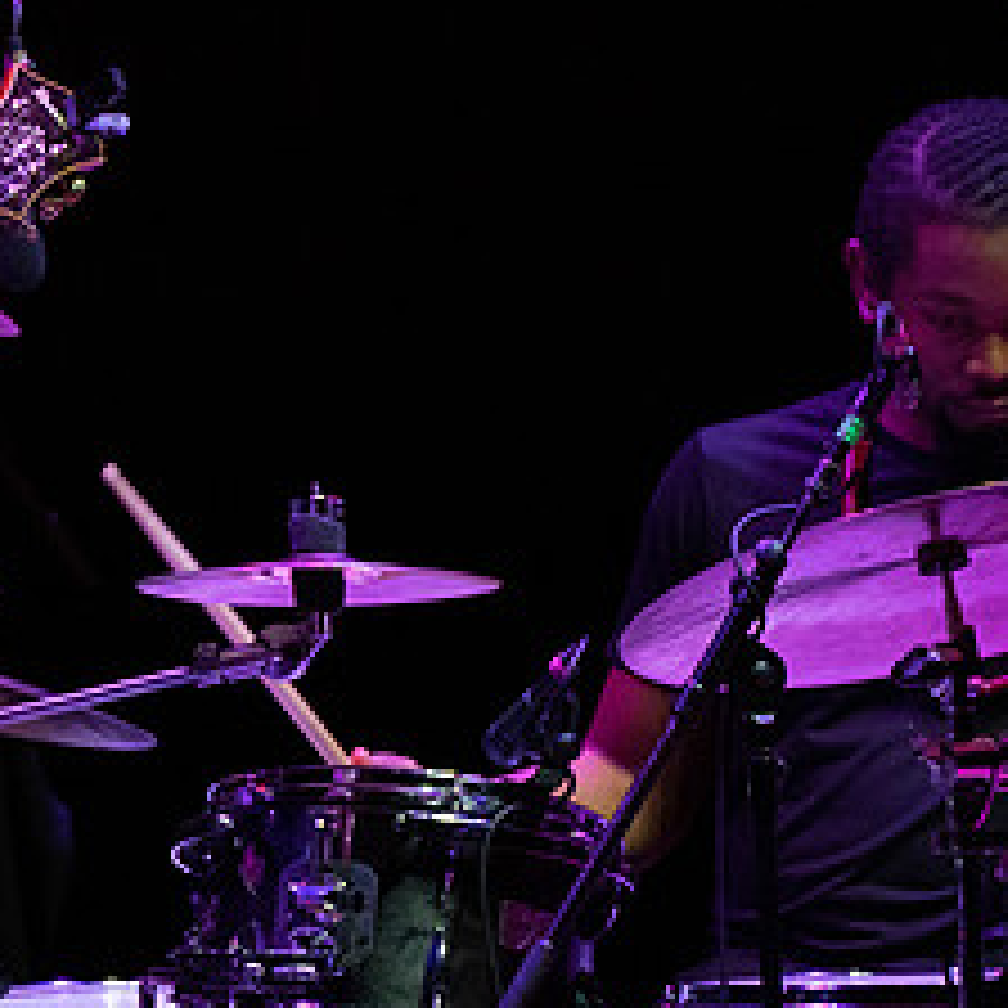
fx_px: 31331
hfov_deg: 1.8
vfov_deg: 1.8
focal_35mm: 951
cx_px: -39
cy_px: 369
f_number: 7.1
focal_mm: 400
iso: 3200
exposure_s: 1/320
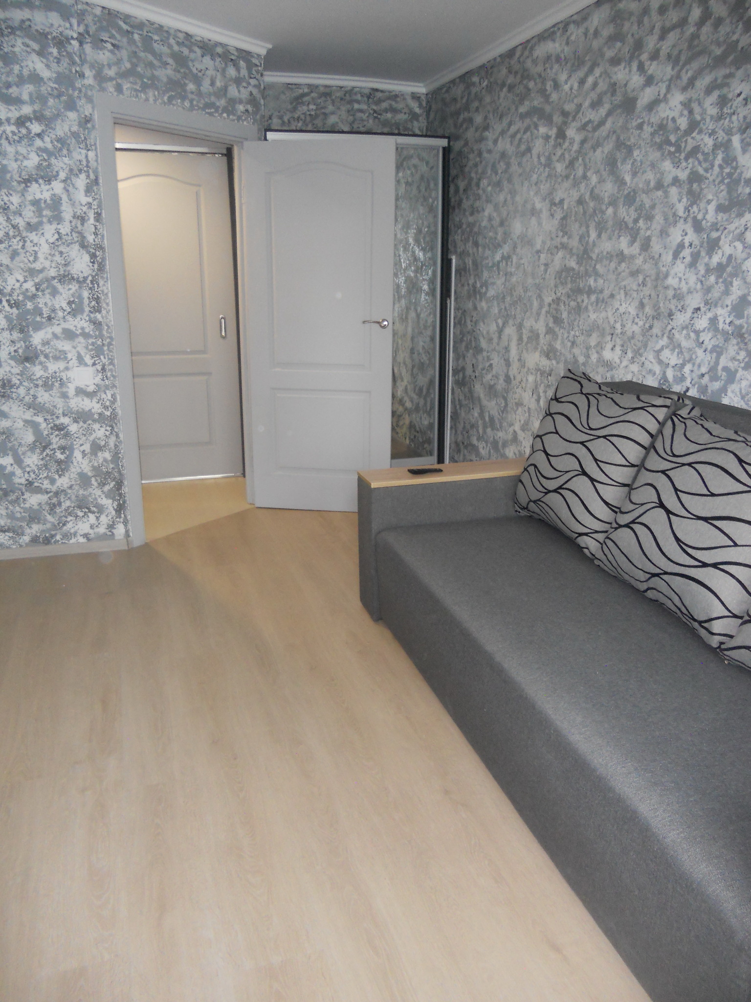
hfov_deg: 51.4
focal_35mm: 27
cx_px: 376
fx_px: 781
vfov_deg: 65.3
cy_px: 501
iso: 320
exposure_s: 1/25
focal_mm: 4.9
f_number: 3.2
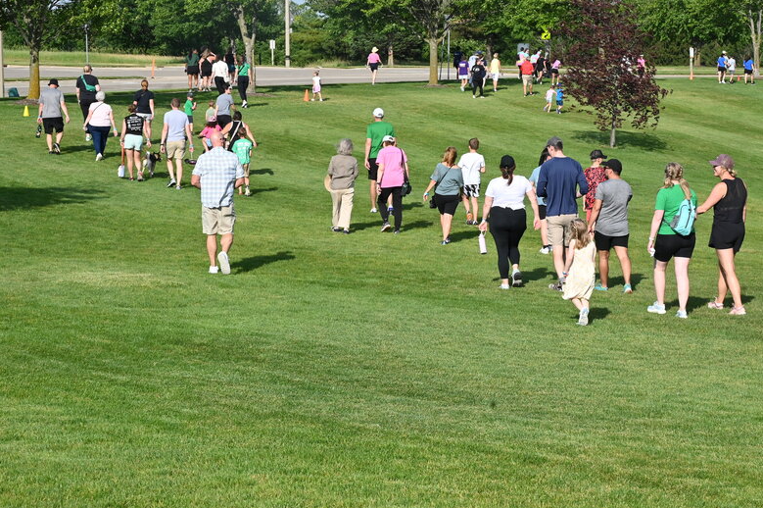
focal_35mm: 92
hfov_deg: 22.1
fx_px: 1948
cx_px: 453
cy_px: 198
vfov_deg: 14.8
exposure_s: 1/800
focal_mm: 70
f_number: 14
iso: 800
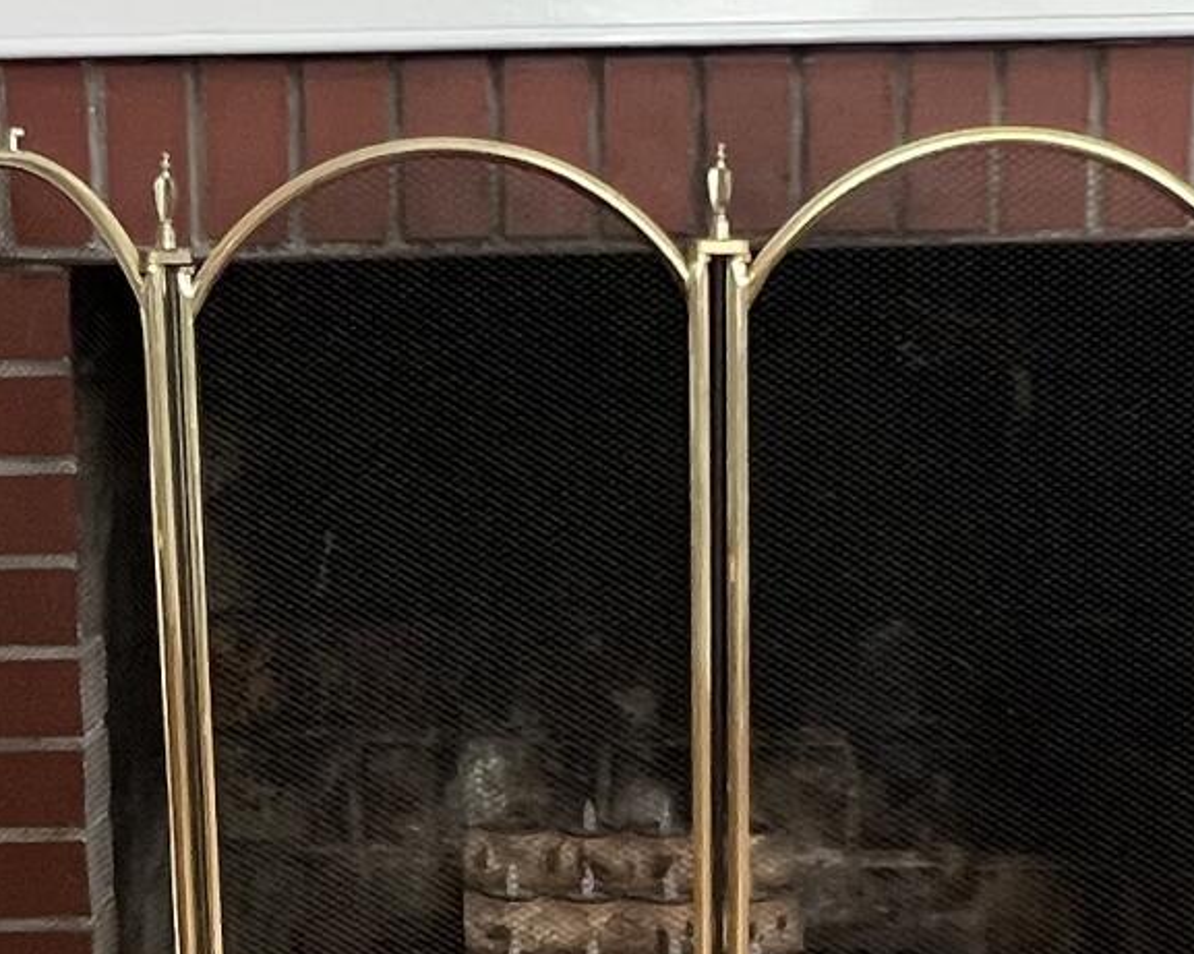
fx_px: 2331
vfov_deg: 22.9
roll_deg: +1.7
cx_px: 480
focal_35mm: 66
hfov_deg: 28.7
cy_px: 722
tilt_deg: -11.8
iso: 200
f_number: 1.8
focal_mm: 1.57
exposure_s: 1/120
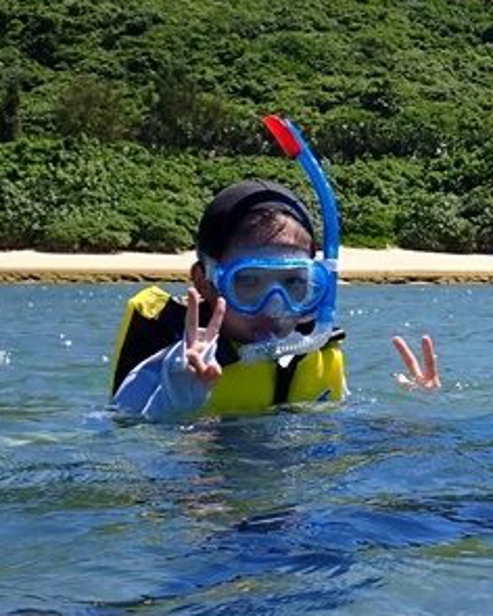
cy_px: 218
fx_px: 1733
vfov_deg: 20.1
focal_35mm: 95
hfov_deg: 15.4
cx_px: 652
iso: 100
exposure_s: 1/800
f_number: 4
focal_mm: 7.31
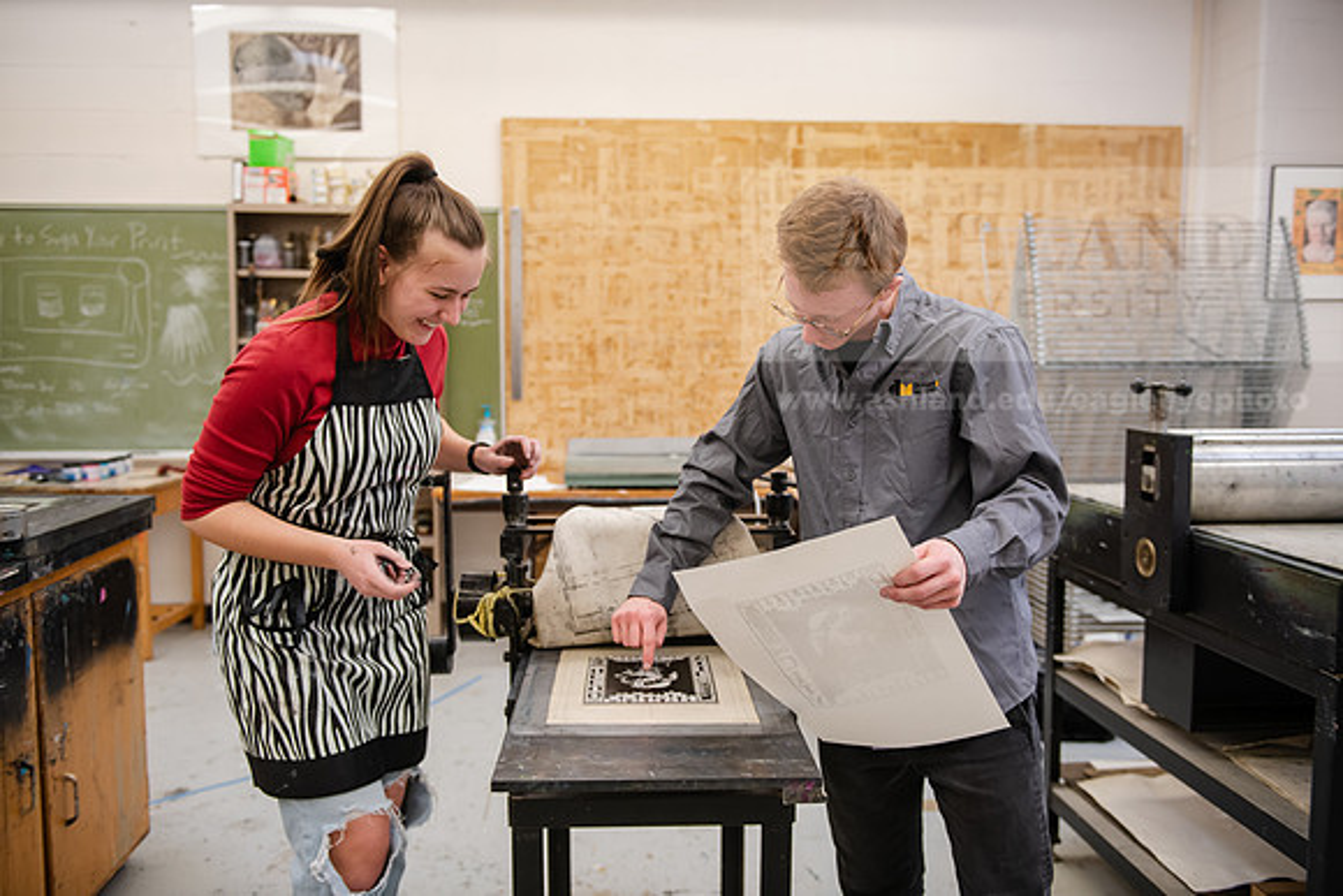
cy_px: 448
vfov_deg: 42.3
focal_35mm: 31
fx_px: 1157
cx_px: 672
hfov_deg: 60.3
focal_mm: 31
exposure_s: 1/200
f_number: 3.2
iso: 640
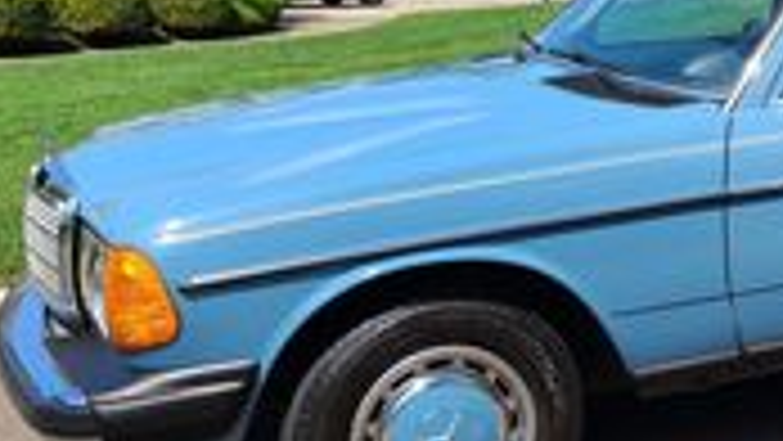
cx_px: 778
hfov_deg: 30.2
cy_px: 153
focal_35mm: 65
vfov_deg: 18.5
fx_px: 1350
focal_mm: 5.4
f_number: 1.8
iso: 40
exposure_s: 1/1610
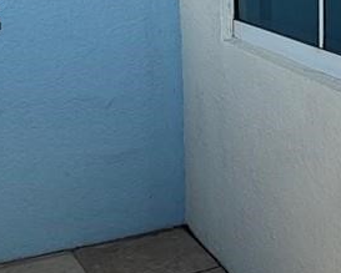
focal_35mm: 80
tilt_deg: -7.5
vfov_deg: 18.8
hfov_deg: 22.4
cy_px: 19
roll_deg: -0.4
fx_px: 808
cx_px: 383
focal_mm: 2.22
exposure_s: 1/1259
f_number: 2.2
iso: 50
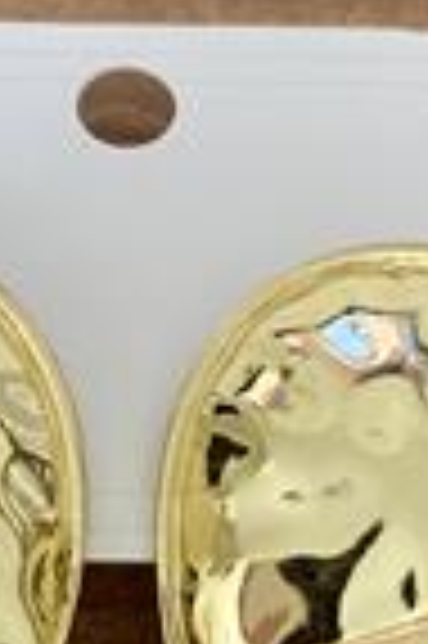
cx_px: 108
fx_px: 1341
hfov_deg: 18.0
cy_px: 543
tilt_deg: -63.8
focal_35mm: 75
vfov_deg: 26.4
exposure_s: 1/25
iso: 500
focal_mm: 4.25
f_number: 1.8
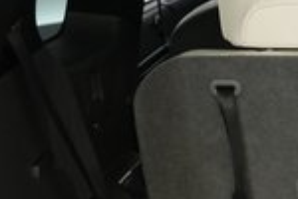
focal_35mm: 111
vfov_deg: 11.8
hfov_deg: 16.5
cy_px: 306
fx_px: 919
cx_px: 471
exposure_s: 1/160
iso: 2500
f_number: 2.8
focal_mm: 26
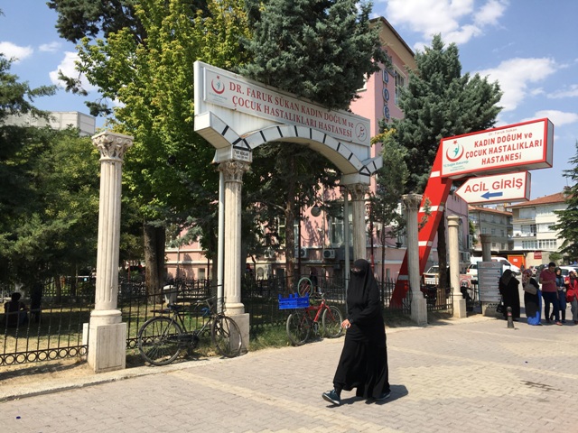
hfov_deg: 61.7
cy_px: 216
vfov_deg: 48.2
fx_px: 484
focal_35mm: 29
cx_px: 289
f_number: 2.2
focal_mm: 4.15
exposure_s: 1/2331
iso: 25
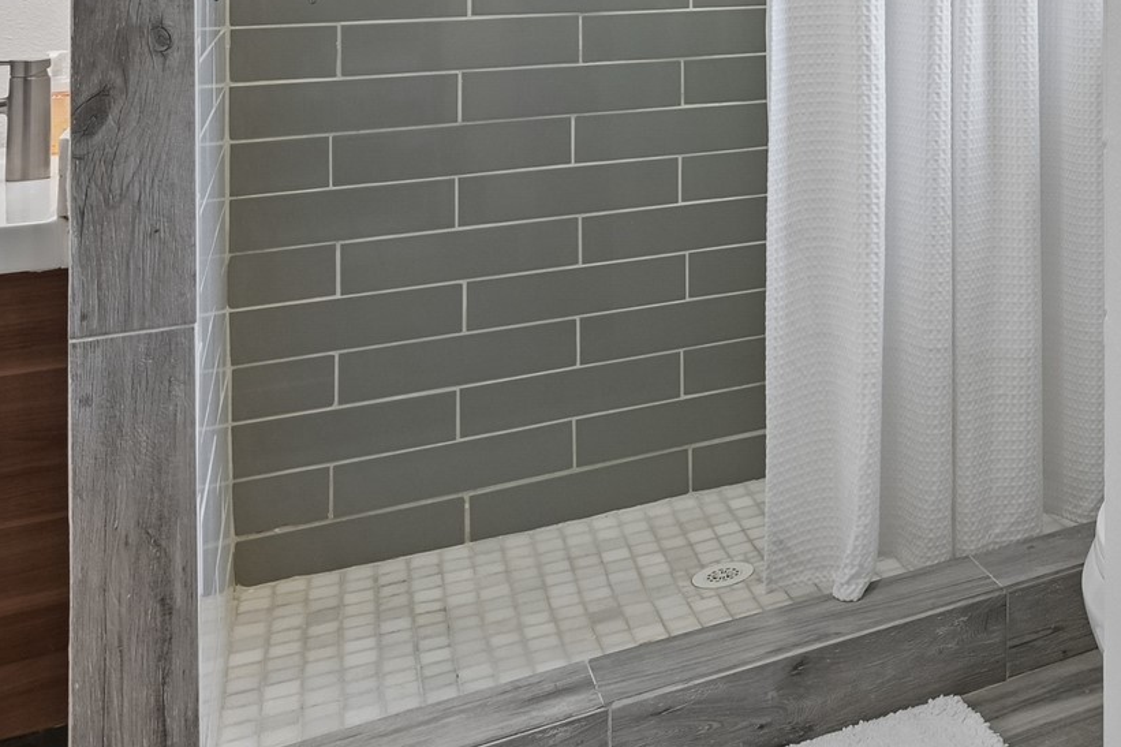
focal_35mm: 45
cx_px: 1327
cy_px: -98
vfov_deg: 27.1
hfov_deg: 35.1
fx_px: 1401
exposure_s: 1/80
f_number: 8
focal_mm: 17
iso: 400
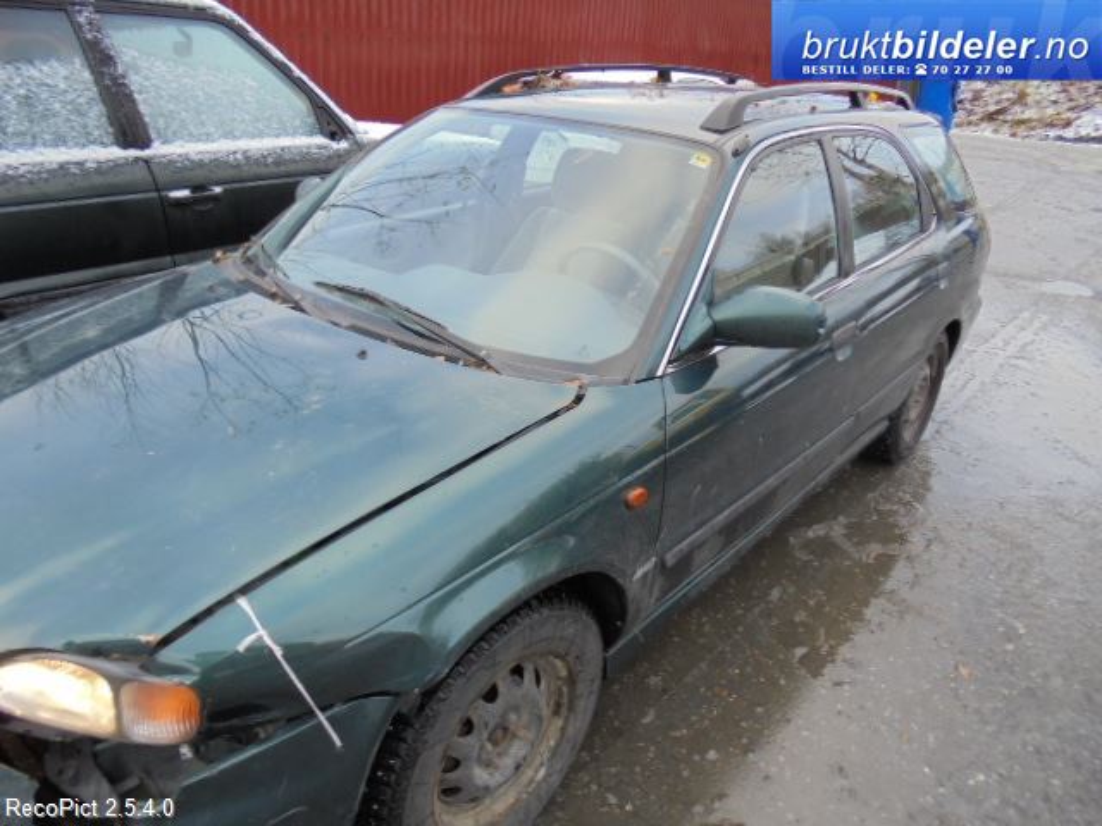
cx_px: 551
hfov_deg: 67.3
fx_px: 828
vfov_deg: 53.1
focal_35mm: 26
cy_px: 413
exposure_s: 1/50
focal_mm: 4.6
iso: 100
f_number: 3.5
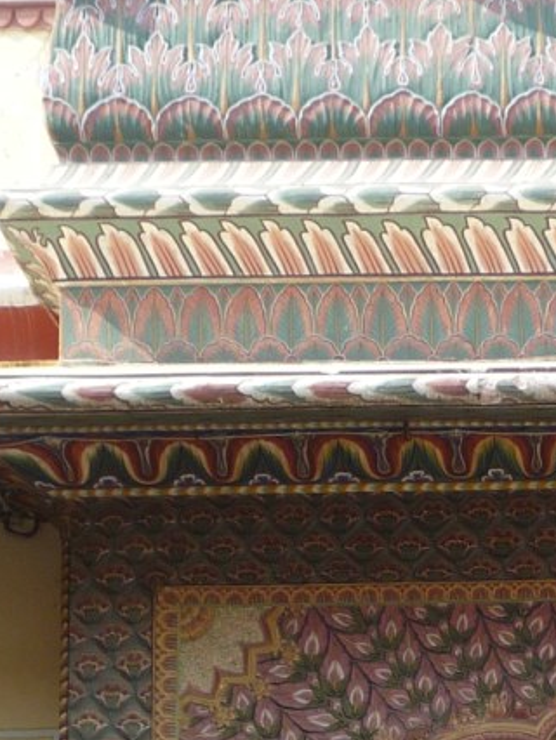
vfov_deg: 15.4
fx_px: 2589
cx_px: 599
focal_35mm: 121
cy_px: 981
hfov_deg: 12.1
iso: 100
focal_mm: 6.3
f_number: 3.8
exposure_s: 1/250
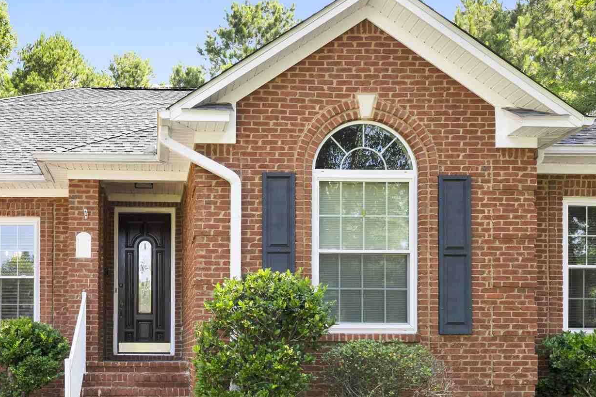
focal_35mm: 35
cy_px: 345
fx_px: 579
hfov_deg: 52.3
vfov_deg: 35.9
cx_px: 157
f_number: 11
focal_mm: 14
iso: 400
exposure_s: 1/80
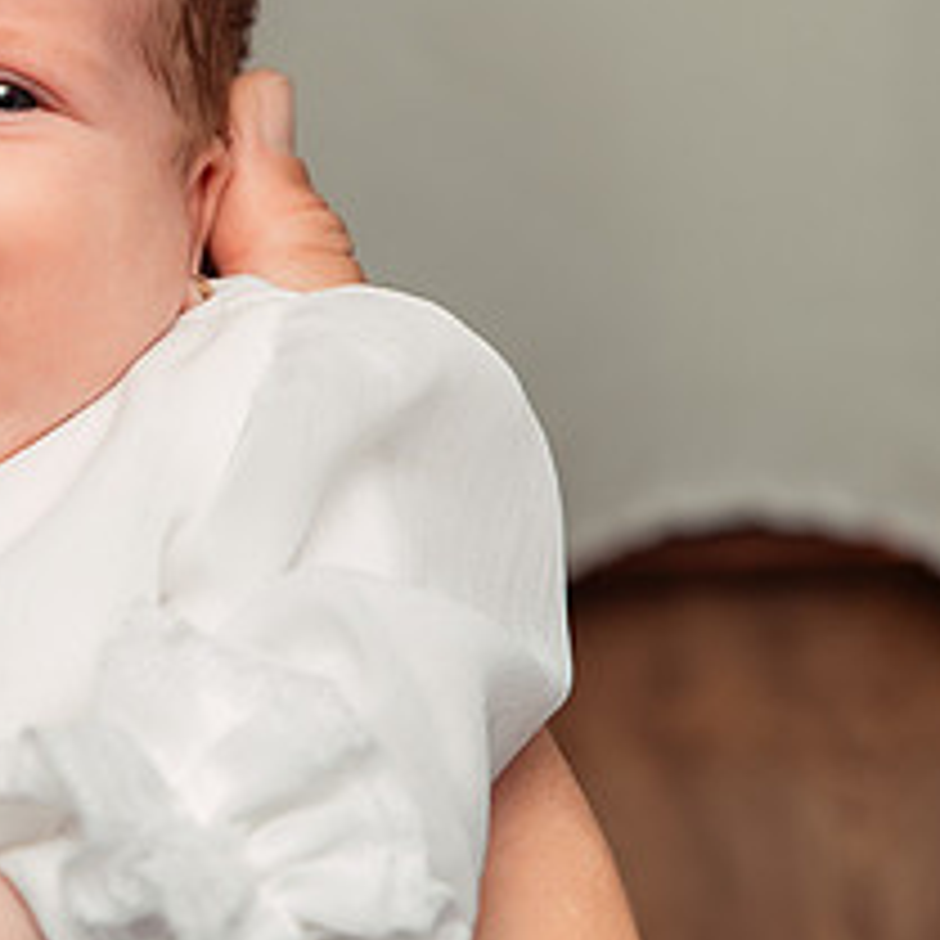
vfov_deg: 9.3
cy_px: 363
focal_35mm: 188
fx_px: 5776
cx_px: -22
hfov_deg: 9.2
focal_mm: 70
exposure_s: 1/250
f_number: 3.2
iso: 400
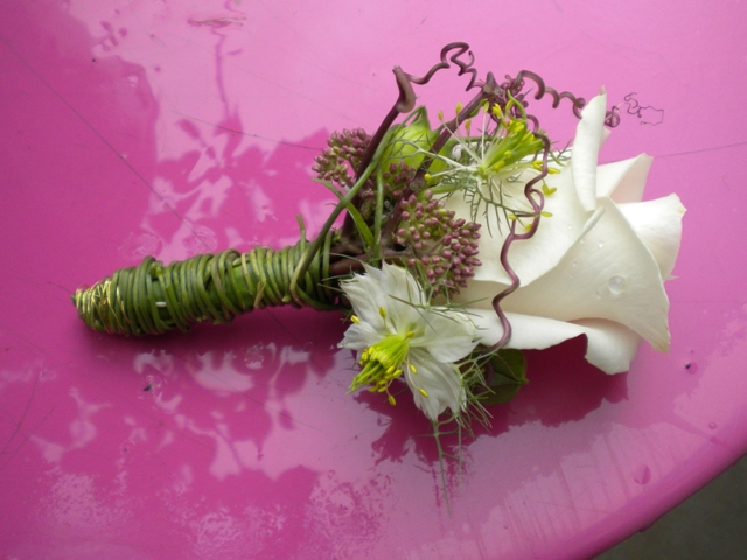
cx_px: 374
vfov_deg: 40.7
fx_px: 755
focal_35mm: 35
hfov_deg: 52.6
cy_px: 280
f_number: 3.1
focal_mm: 6.3
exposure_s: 1/160
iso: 100
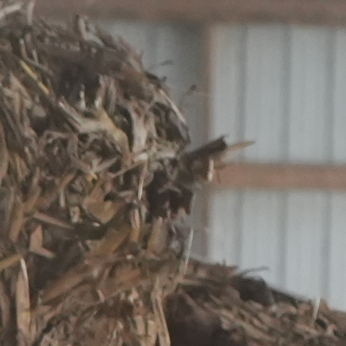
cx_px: -53
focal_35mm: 447
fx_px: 5055
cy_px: 844
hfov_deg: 3.9
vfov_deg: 3.9
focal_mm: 45
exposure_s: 1/160
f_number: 4.5
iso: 2000
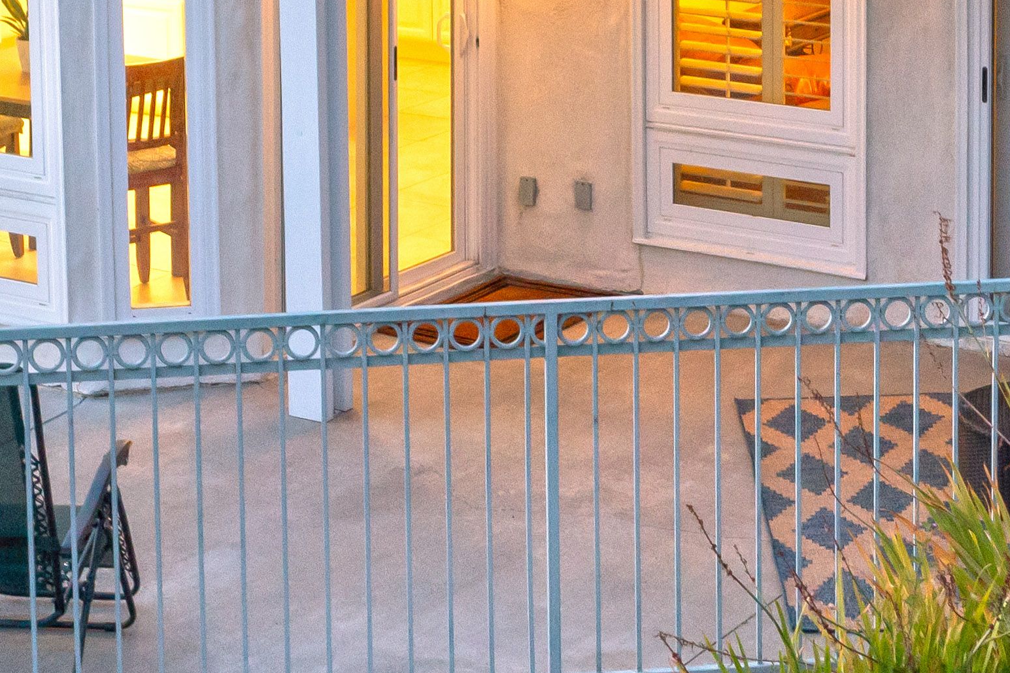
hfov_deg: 20.6
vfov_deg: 13.3
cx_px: 635
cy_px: -216
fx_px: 2776
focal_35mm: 99
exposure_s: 1/15
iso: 400
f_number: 4
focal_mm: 10.26
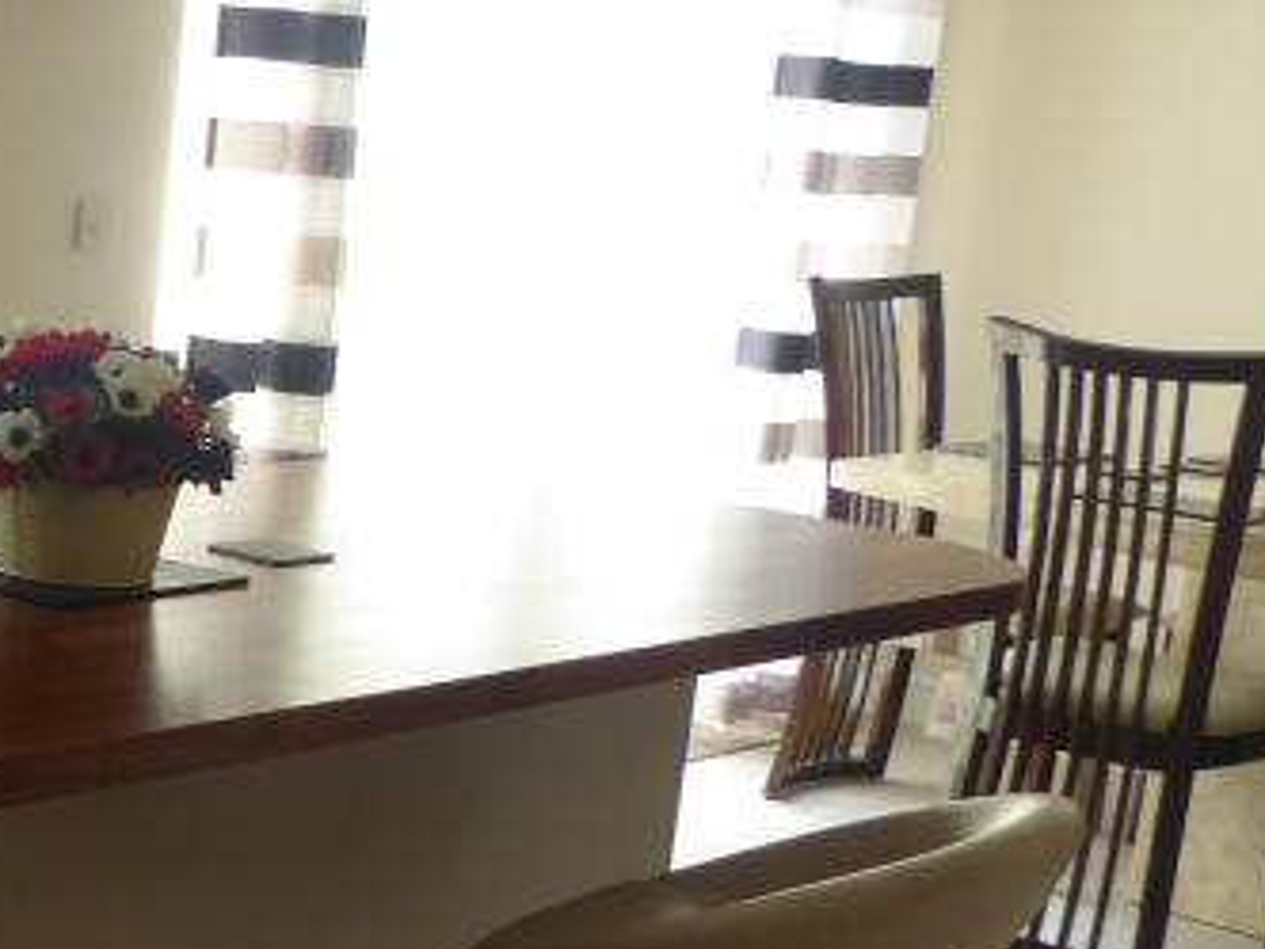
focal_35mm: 77
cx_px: -453
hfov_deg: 22.3
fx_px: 2814
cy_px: 606
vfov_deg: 19.1
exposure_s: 1/80
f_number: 3.3
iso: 100
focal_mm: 4.3
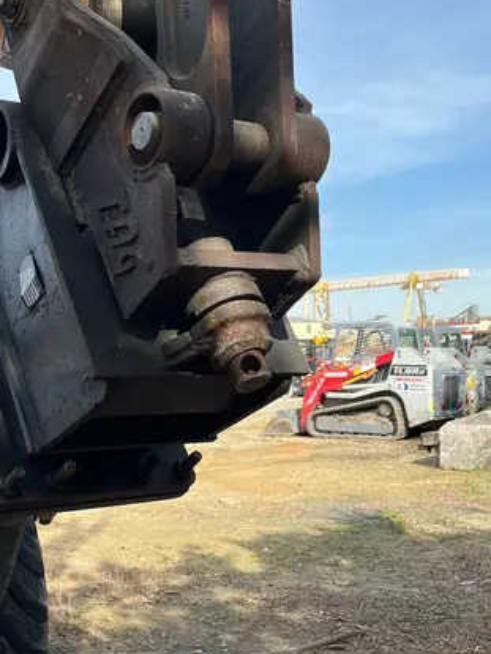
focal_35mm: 46
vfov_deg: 40.9
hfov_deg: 30.7
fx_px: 869
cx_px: 93
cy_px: 418
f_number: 1.6
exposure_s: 1/1325
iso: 50
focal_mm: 5.1
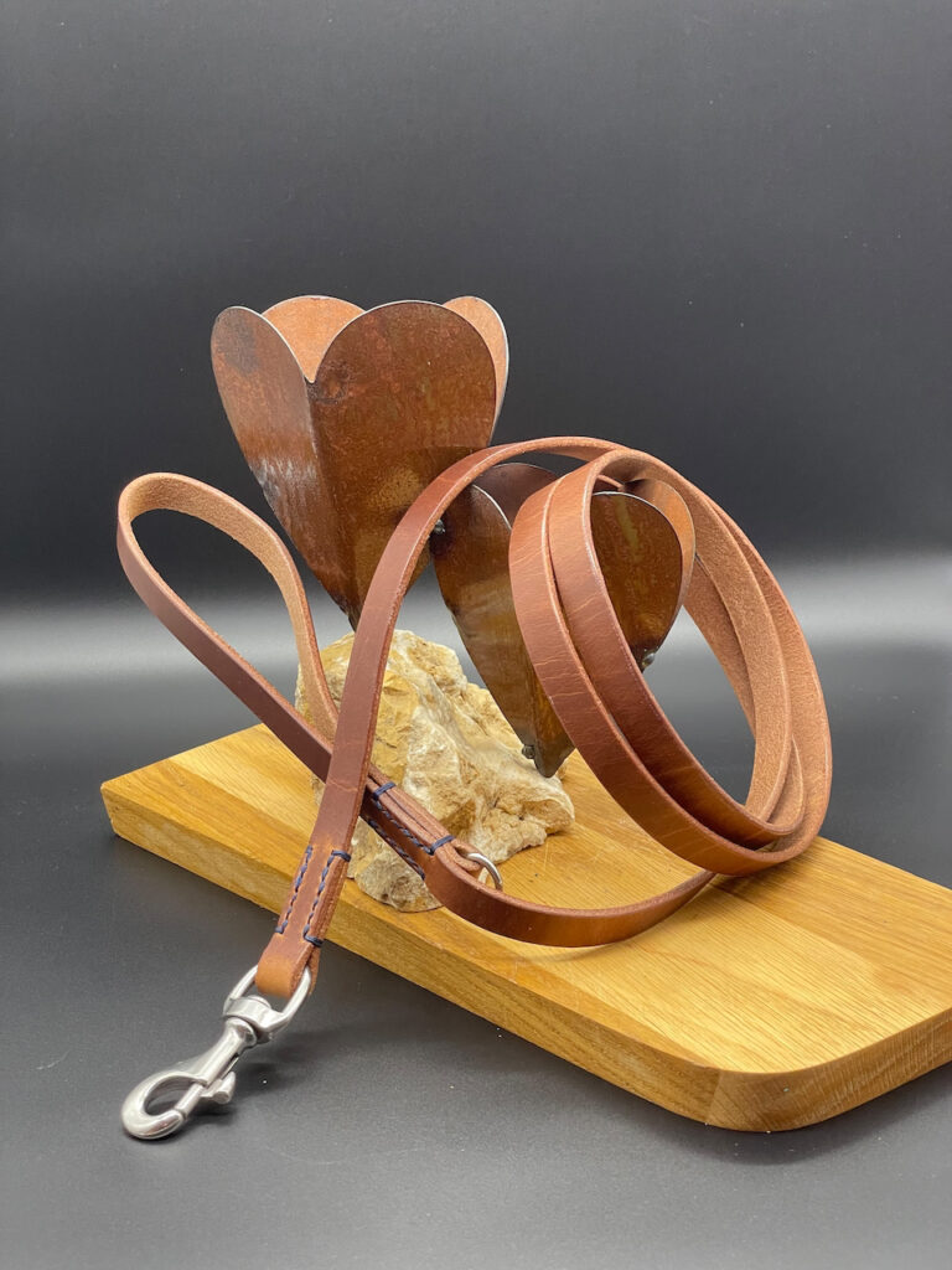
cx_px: 476
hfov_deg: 28.0
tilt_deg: -18.8
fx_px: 1907
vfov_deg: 36.8
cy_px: 635
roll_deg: +2.1
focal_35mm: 52
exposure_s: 1/121
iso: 200
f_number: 2
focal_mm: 6
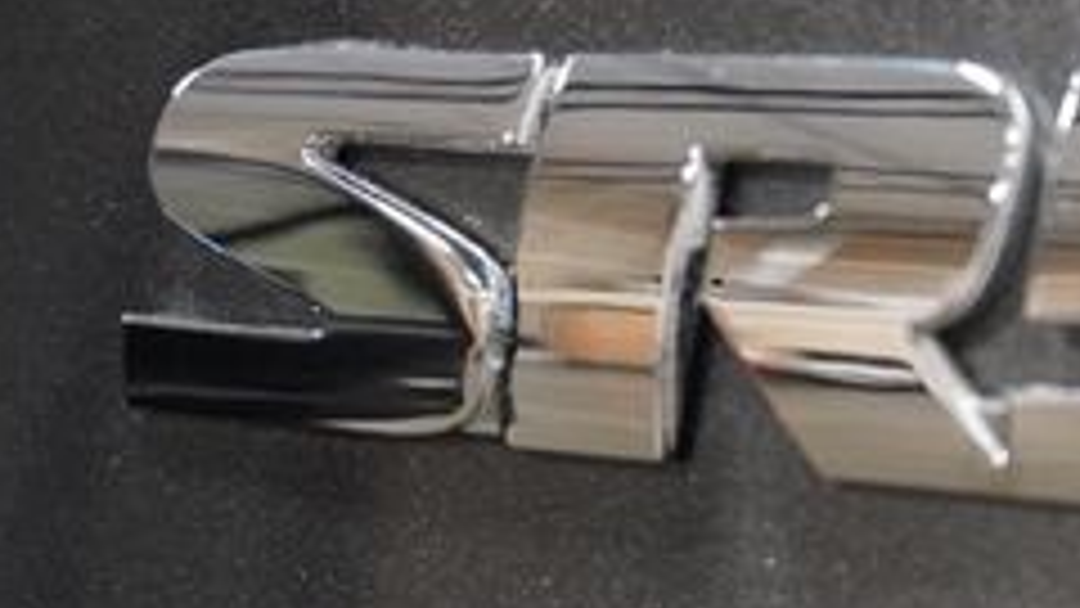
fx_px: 2635
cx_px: 950
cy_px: 257
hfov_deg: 22.7
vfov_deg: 13.1
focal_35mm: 92
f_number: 4
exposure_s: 1/160
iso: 6400
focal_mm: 22
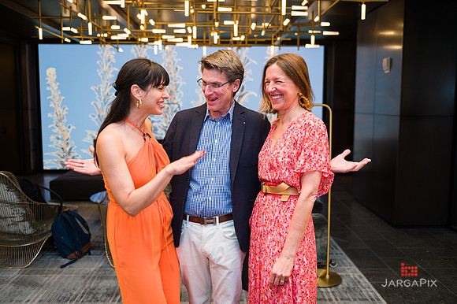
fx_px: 444
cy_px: 152
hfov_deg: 54.5
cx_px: 228
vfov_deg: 37.8
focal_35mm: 35
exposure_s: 1/200
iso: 400
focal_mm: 35
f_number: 3.2
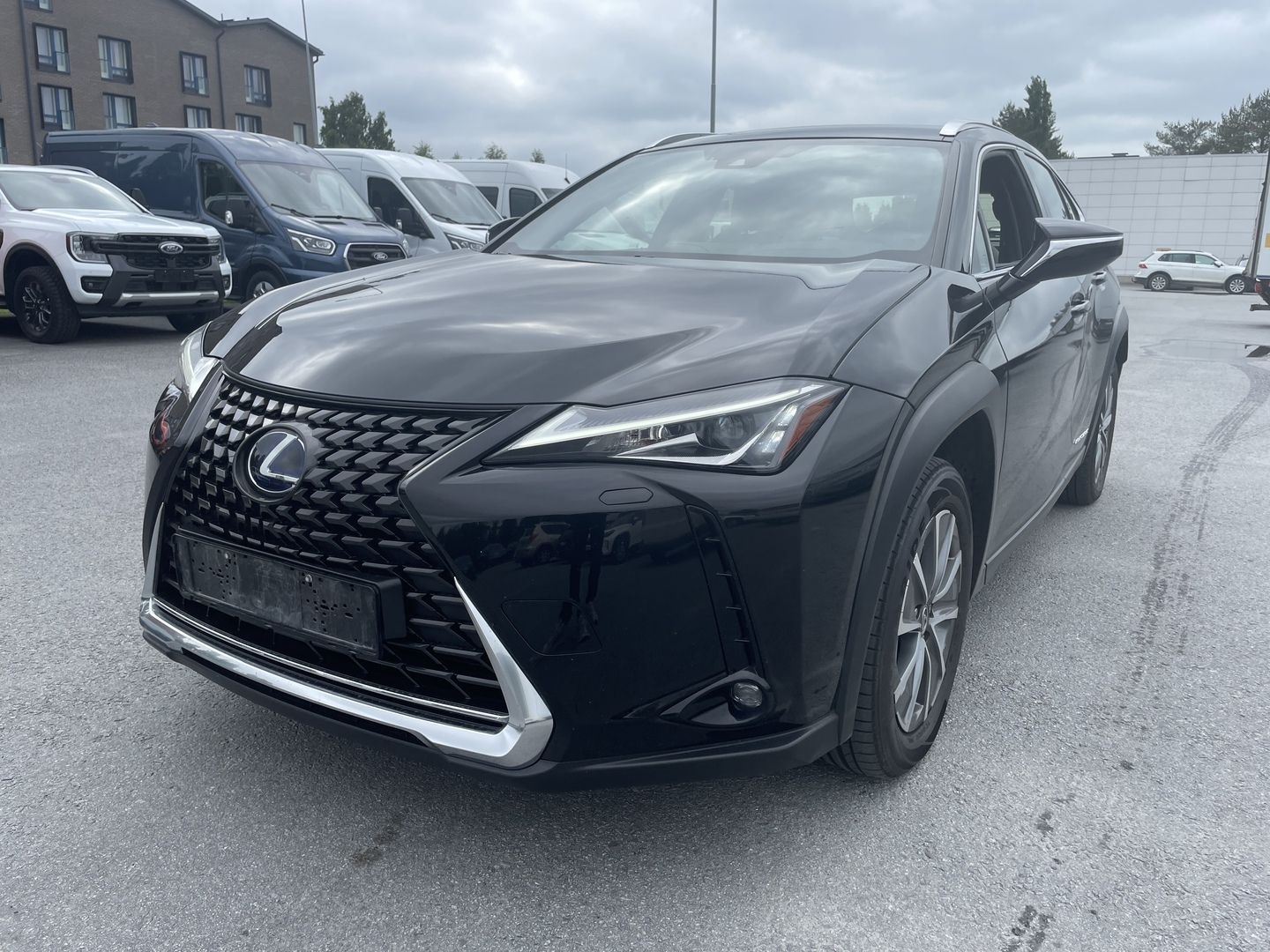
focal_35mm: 26
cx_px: 635
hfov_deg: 67.3
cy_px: 476
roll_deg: +0.0
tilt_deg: -11.2
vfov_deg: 53.1
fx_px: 954
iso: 32
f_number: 1.6
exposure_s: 1/1531
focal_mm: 4.2
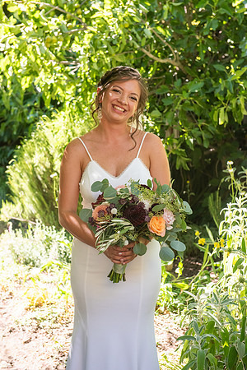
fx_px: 720
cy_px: 185
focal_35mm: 70
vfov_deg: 28.8
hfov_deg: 19.5
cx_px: 124
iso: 640
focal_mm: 70
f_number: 5
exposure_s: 1/500
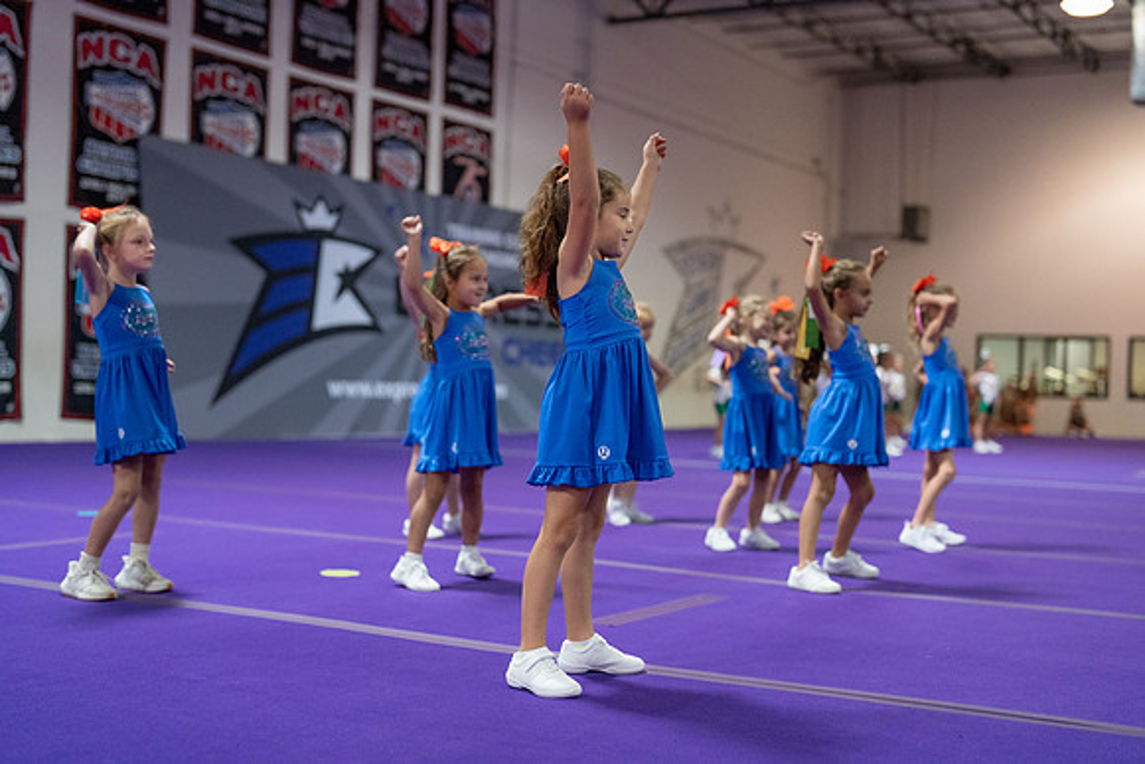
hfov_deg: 39.6
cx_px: 572
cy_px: 382
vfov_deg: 27.0
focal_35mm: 50
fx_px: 1591
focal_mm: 50
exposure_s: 1/1000
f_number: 1.8
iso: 4000
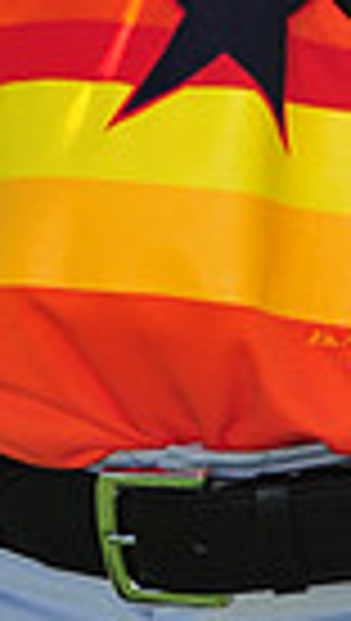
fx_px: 13403
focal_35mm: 813
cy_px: -657
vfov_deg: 2.6
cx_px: 320
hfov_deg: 1.5
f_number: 4.5
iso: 200
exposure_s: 1/1000
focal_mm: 185
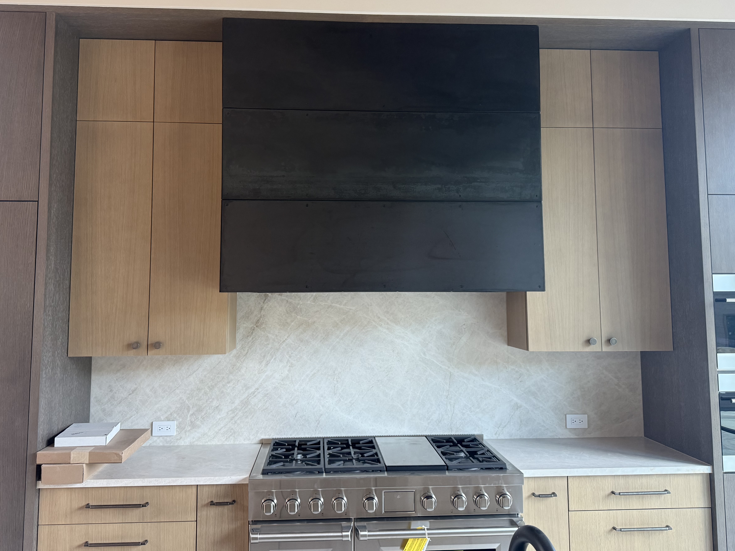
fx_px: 616
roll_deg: +0.6
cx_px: 362
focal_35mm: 29
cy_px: 237
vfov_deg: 48.1
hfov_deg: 61.7
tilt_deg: +5.8
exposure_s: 1/60
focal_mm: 6.76
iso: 200
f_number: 1.78
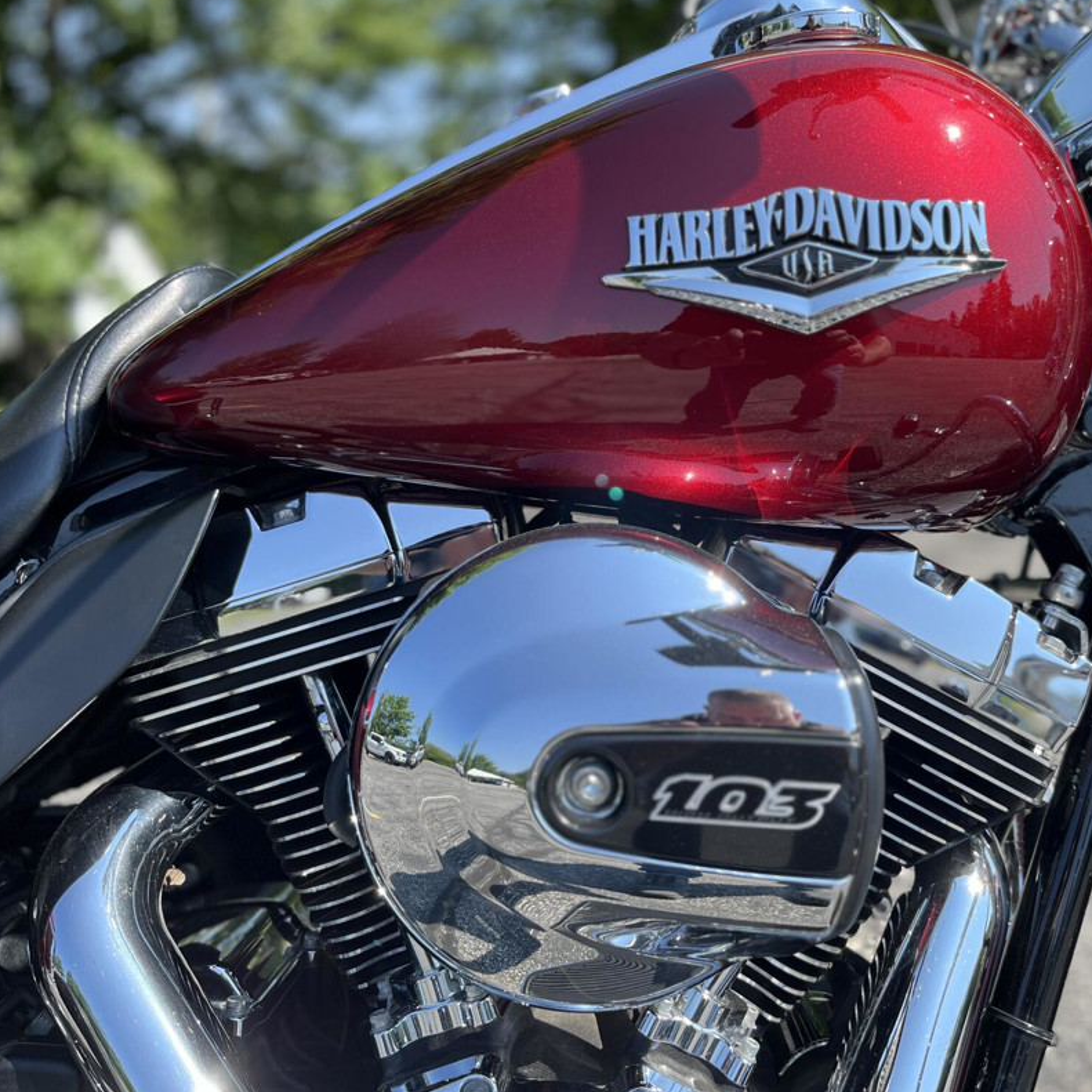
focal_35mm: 31
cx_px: 666
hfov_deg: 52.1
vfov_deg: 52.5
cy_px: 543
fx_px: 1106
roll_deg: -3.8
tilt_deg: -14.4
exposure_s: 1/1186
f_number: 1.6
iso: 50
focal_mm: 5.1
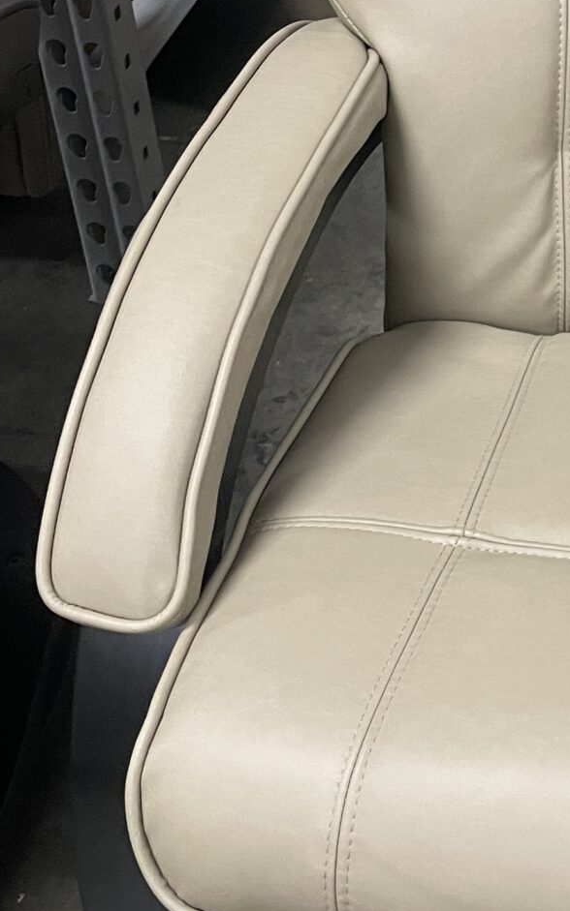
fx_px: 1864
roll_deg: -0.9
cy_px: 226
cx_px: 729
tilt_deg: -33.8
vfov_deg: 27.1
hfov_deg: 16.5
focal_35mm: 75
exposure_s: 1/60
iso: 160
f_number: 1.6
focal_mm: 4.2
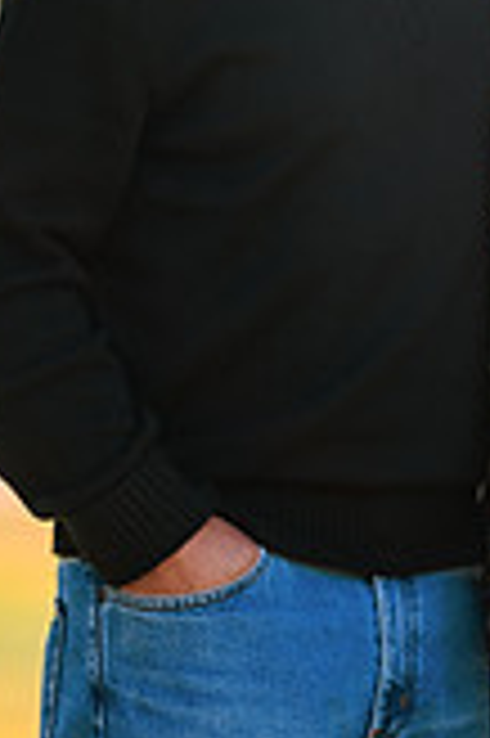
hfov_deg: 3.7
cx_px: 499
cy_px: -27
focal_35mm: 371
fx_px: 7590
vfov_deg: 5.5
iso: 100
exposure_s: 1/400
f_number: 1.8
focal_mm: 135
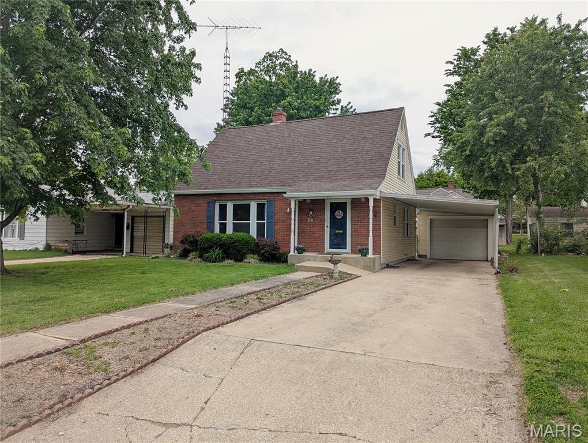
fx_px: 408
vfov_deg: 56.9
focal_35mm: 24
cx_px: 294
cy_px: 222
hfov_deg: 71.5
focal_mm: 6.81
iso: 29
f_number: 1.85
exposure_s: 1/960
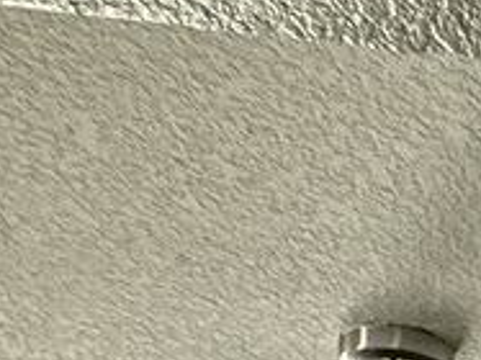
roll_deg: -1.0
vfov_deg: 9.2
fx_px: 1500
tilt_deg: -12.3
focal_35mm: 108
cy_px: 1229
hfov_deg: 15.5
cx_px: 875
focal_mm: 2.22
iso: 400
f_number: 2.2
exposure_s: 1/60
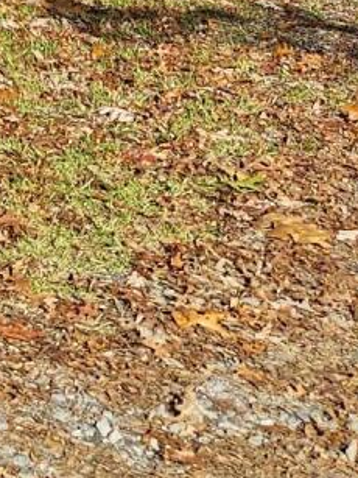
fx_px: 2070
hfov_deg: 8.6
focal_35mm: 150
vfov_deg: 10.9
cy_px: -704
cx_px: -619
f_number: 1.8
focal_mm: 5.4
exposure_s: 1/1078
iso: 25
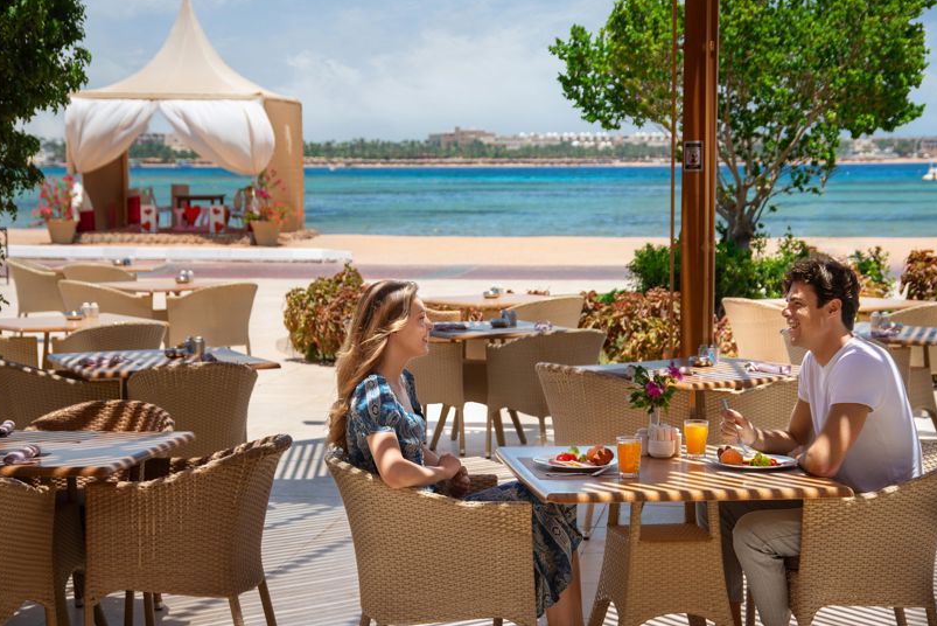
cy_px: 354
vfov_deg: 18.4
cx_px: 455
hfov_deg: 27.3
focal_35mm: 74
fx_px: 1927
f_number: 5.6
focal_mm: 58
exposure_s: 1/1000
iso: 50
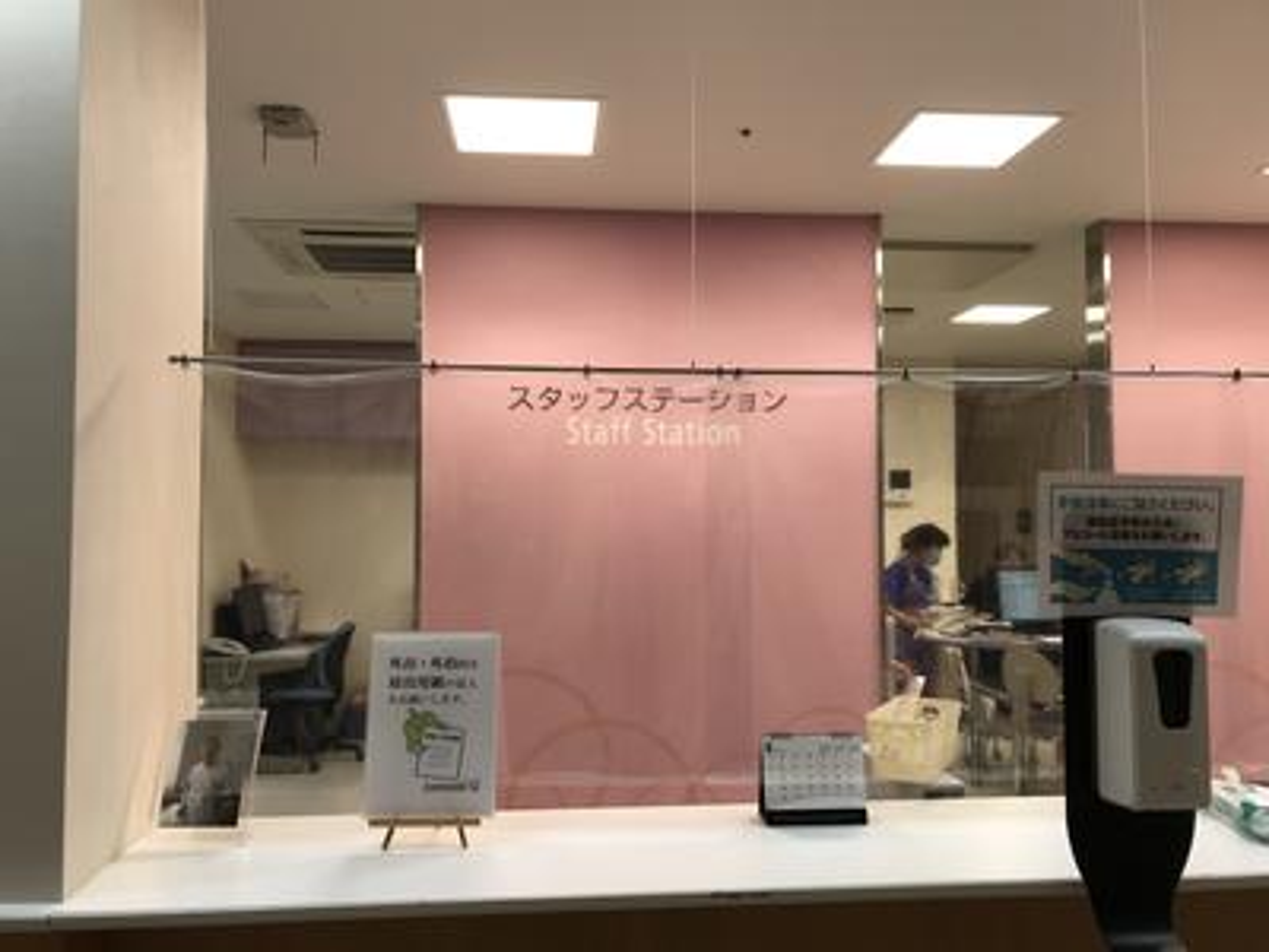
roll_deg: +0.1
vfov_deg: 49.7
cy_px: 476
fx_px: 1026
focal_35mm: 28
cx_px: 634
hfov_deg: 63.4
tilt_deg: +3.3
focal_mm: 3.99
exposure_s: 1/60
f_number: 1.8
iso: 20
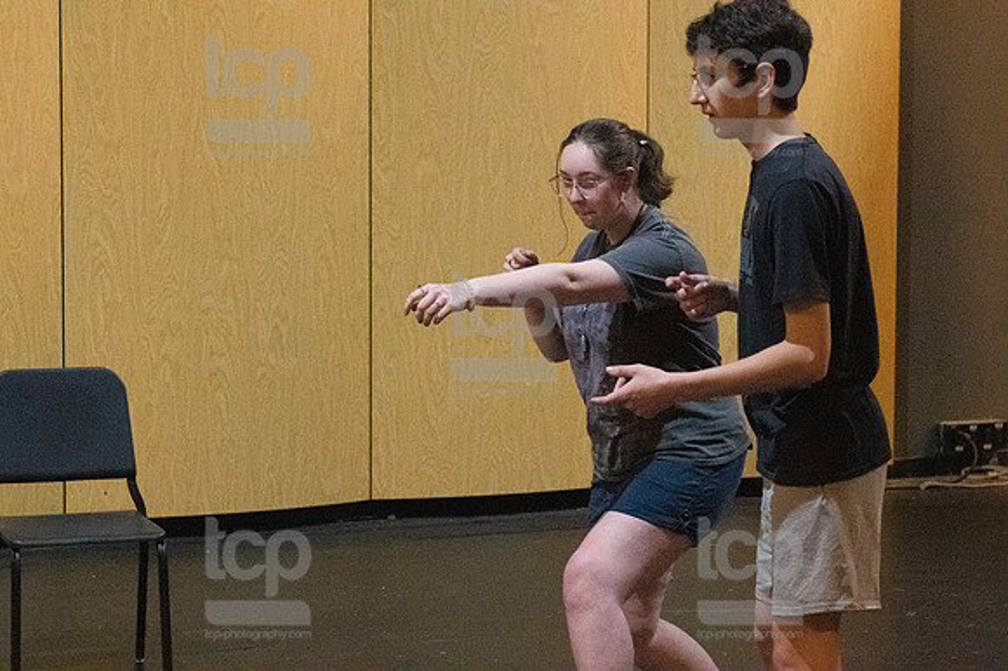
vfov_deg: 13.0
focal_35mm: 105
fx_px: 2938
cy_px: 336
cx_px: 504
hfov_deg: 19.5
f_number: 5.6
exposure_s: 1/400
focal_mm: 70
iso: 25600
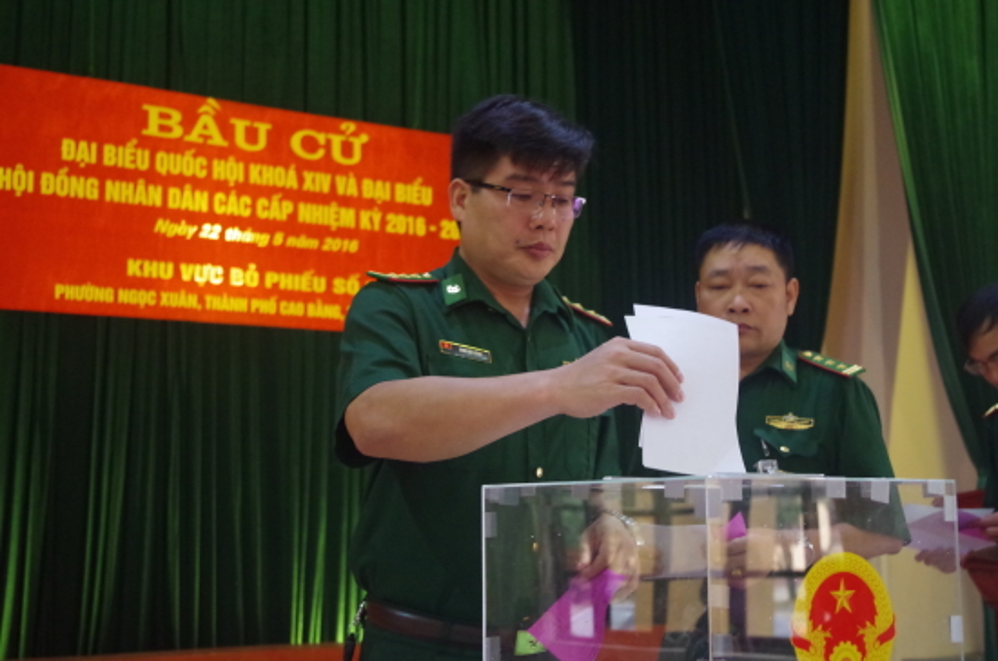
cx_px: 499
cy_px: 330
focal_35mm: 52
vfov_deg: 25.9
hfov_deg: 38.3
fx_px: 1438
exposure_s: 1/60
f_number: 4.5
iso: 3200
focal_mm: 35
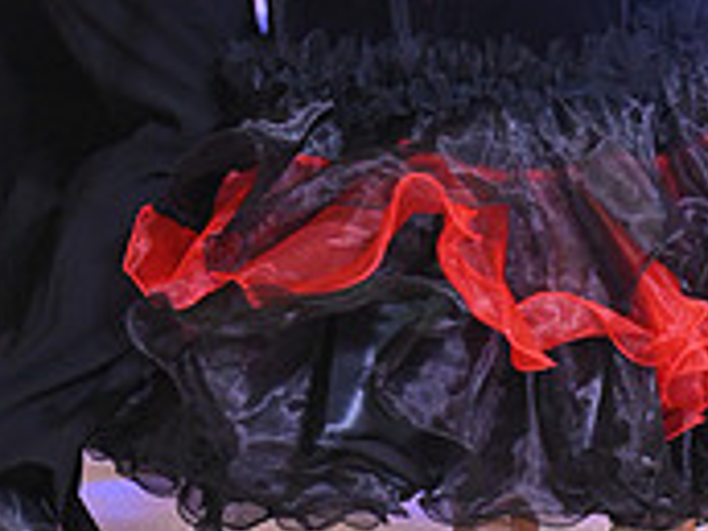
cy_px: -226
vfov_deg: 3.8
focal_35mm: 390
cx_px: 253
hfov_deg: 5.1
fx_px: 7977
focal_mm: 120
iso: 3200
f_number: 5
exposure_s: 1/400
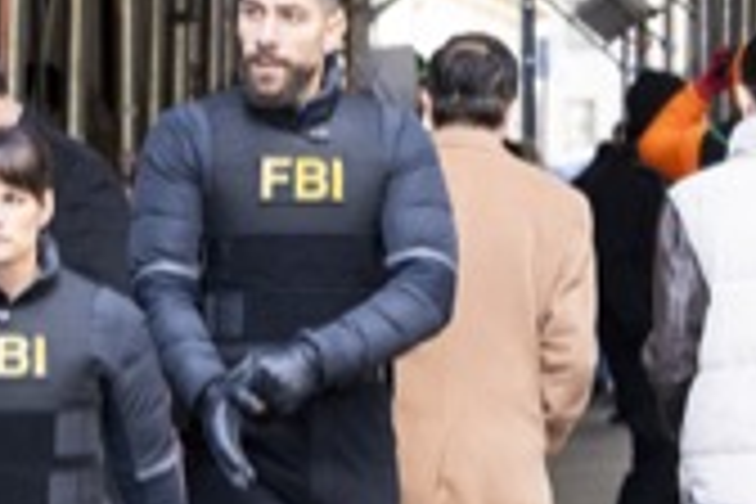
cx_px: -117
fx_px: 6551
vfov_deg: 4.4
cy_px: 484
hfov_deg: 6.6
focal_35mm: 312
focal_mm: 105
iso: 4000
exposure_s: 1/320
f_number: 6.3
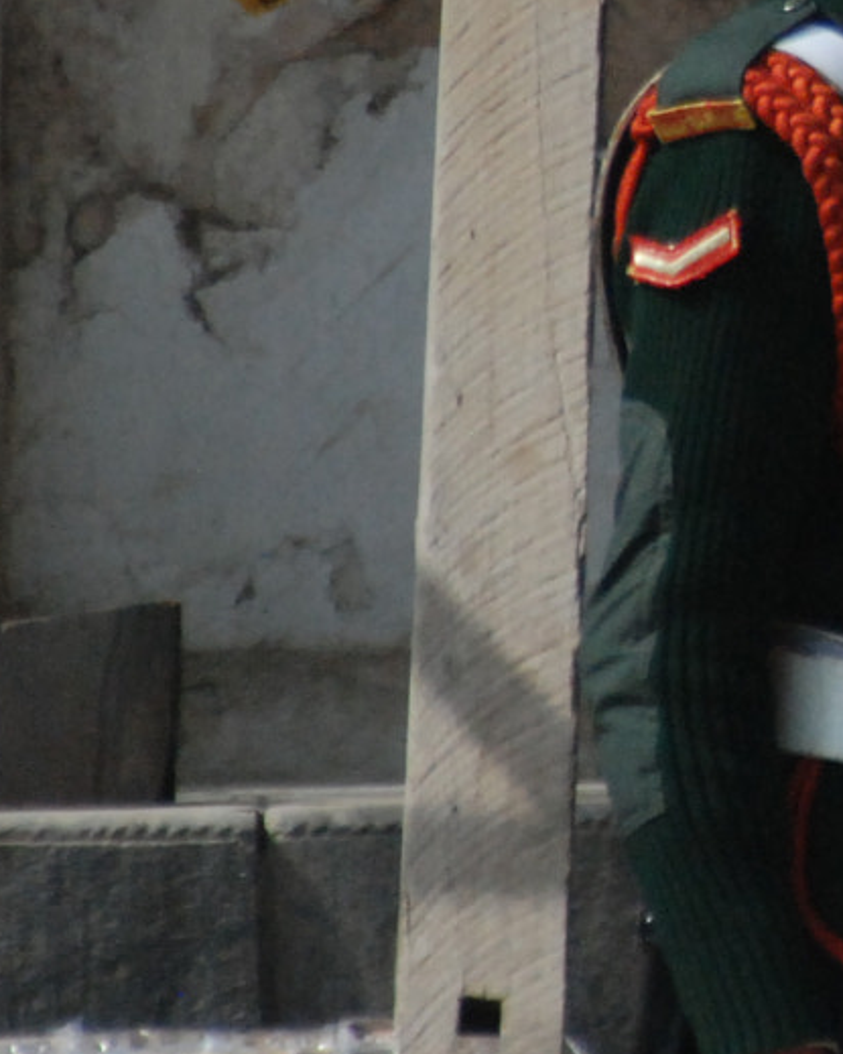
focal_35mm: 751
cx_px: 1676
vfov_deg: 2.6
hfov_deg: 2.1
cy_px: 137
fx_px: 23424
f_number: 5.6
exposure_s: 1/1600
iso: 1000
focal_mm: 135
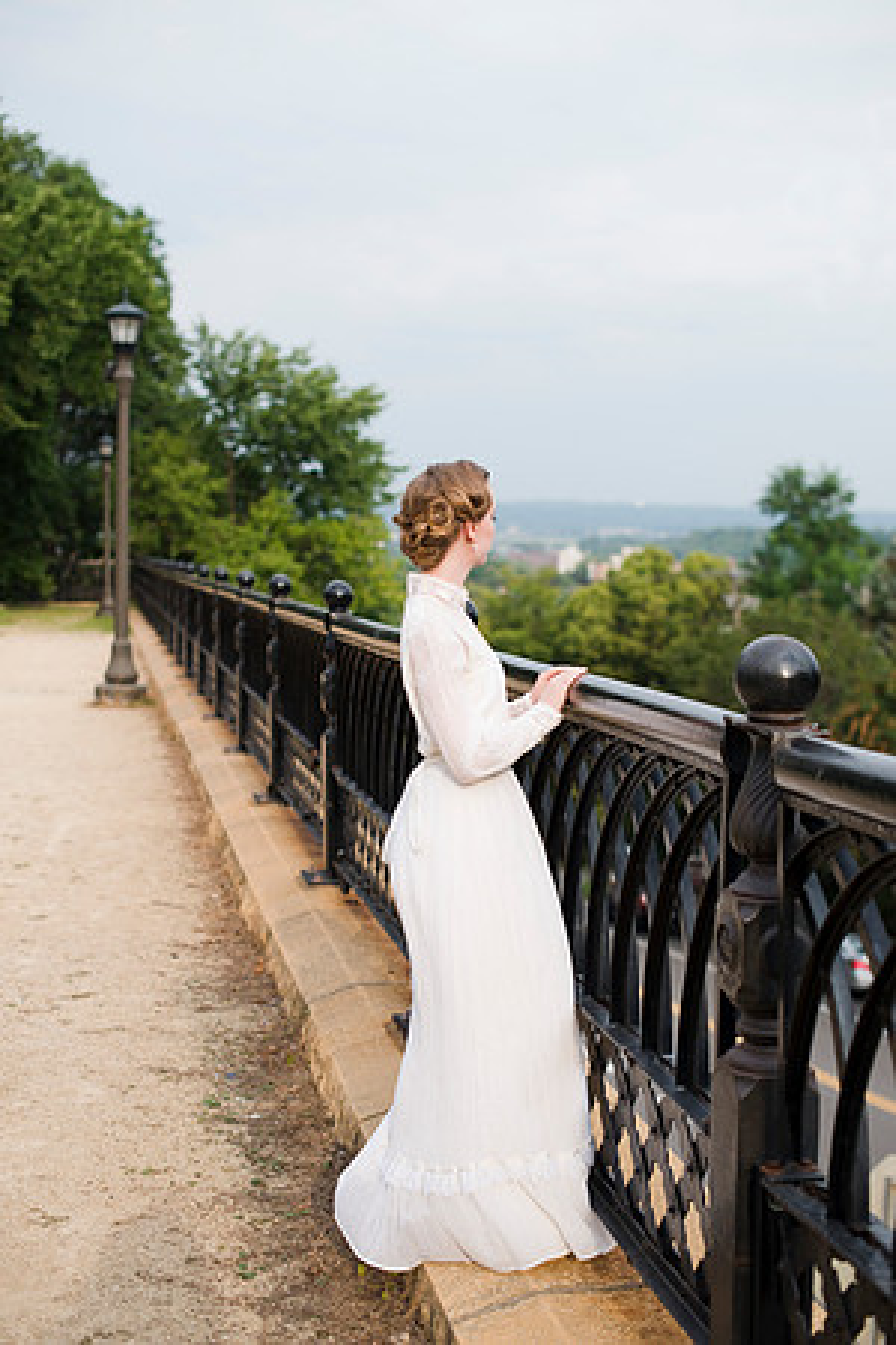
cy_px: 672
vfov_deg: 39.6
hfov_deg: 27.0
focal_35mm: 50
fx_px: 1867
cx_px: 448
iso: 200
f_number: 2.8
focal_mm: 50
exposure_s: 1/800
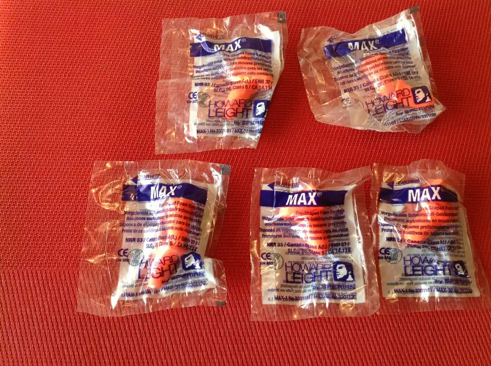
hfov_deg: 52.7
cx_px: 246
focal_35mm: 35
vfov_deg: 40.6
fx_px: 495
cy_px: 183
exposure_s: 1/120
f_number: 2.4
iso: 100
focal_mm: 4.28
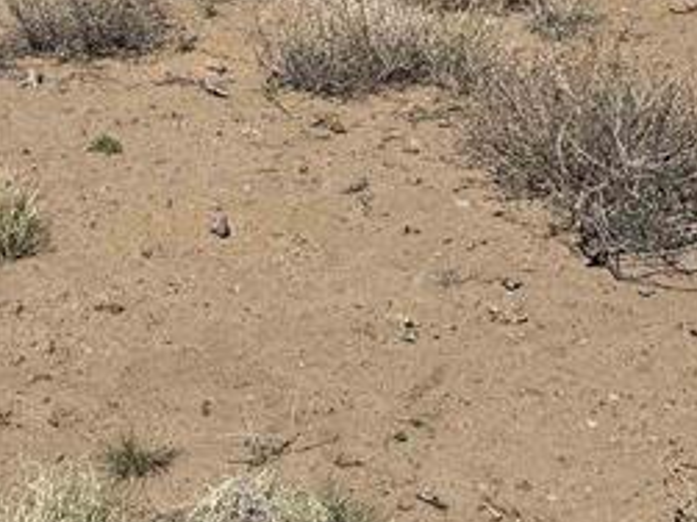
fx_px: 1972
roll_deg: +0.0
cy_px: -367
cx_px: 239
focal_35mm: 98
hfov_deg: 20.0
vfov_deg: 13.7
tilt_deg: -3.0
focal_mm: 6.76
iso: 80
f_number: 1.78
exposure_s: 1/6173
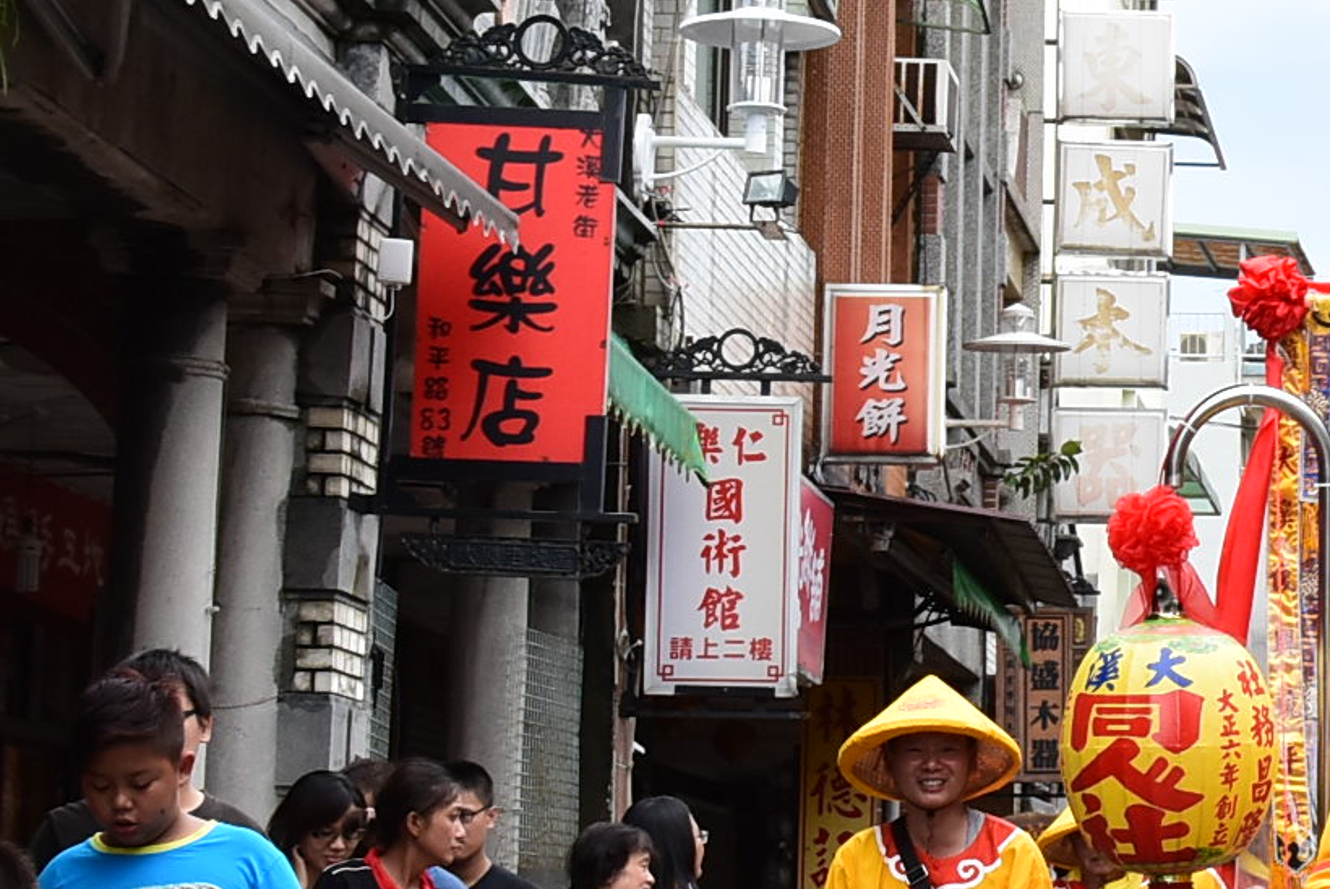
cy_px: 337
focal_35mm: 137
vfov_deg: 10.0
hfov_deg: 14.4
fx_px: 5058
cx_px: 1674
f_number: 10
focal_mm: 25
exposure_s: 1/400
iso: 640
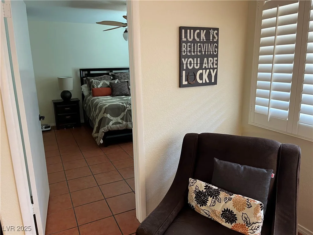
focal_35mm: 26
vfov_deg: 53.1
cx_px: 156
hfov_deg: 67.3
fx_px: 235
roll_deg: +2.9
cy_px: 118
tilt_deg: -11.9
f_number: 1.6
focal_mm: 5.1
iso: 200
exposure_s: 1/60
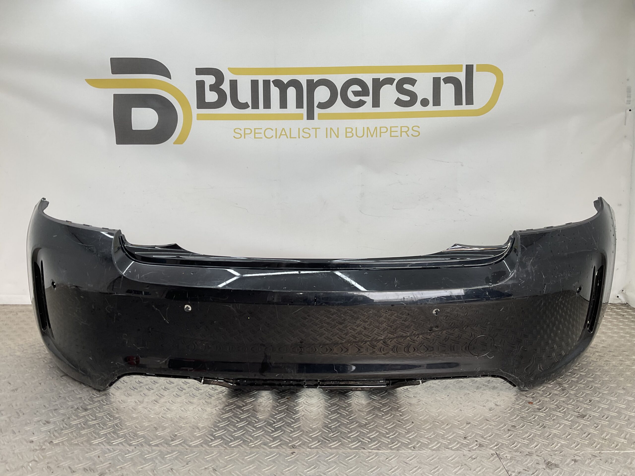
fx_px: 532
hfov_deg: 61.7
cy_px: 238
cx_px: 318
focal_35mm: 29
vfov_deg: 48.2
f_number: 1.8
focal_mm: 3
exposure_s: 1/149
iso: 16
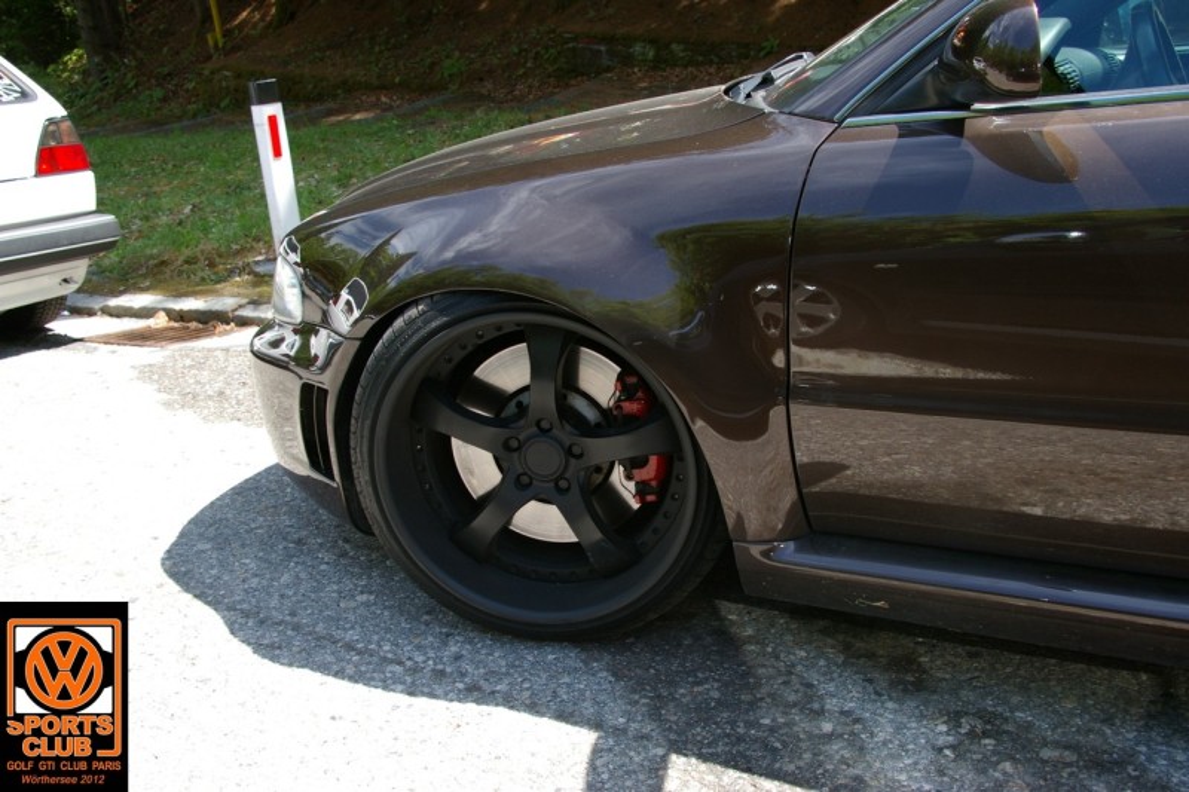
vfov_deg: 38.3
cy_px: 396
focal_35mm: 34
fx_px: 1139
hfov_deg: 55.1
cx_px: 594
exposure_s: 1/90
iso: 200
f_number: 8
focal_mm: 23
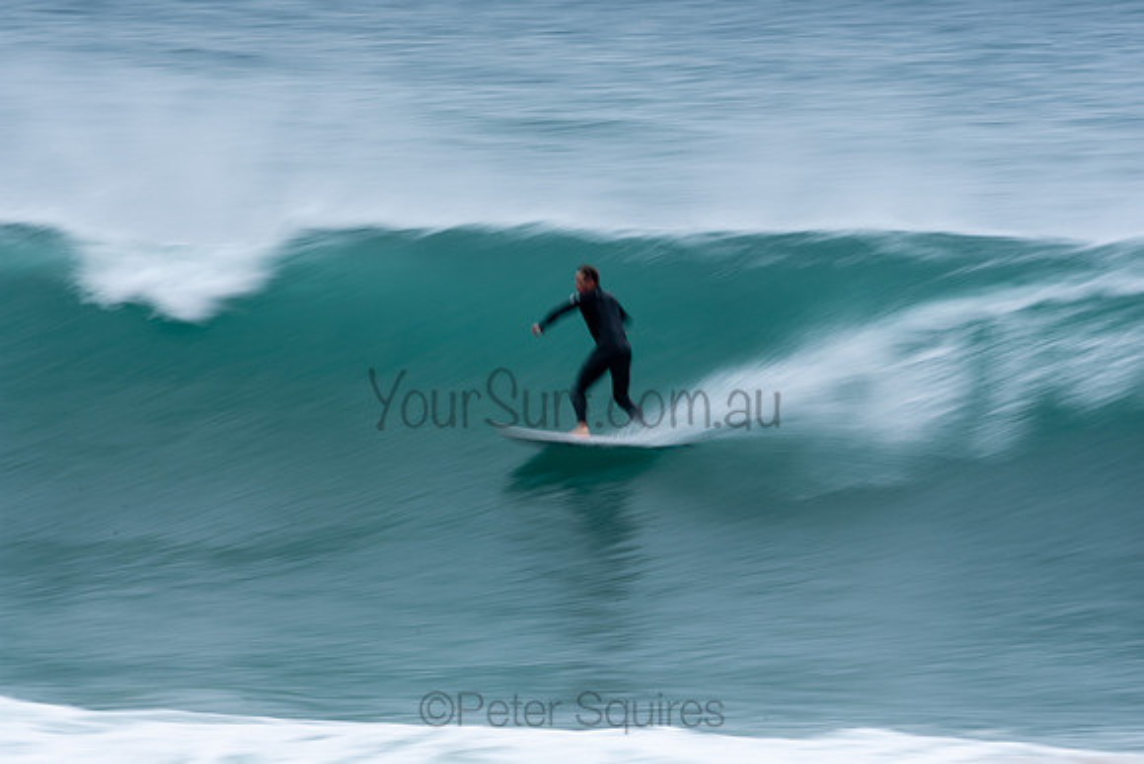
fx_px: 23838
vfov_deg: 1.8
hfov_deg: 2.7
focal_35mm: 750
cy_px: 382
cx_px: 572
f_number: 22
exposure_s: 1/20
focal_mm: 500
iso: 100
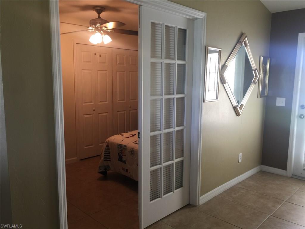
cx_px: 152
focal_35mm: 29
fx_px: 256
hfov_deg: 61.7
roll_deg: -1.7
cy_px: 114
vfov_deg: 48.2
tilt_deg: -6.6
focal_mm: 4.15
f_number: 2.2
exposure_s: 1/15
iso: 32
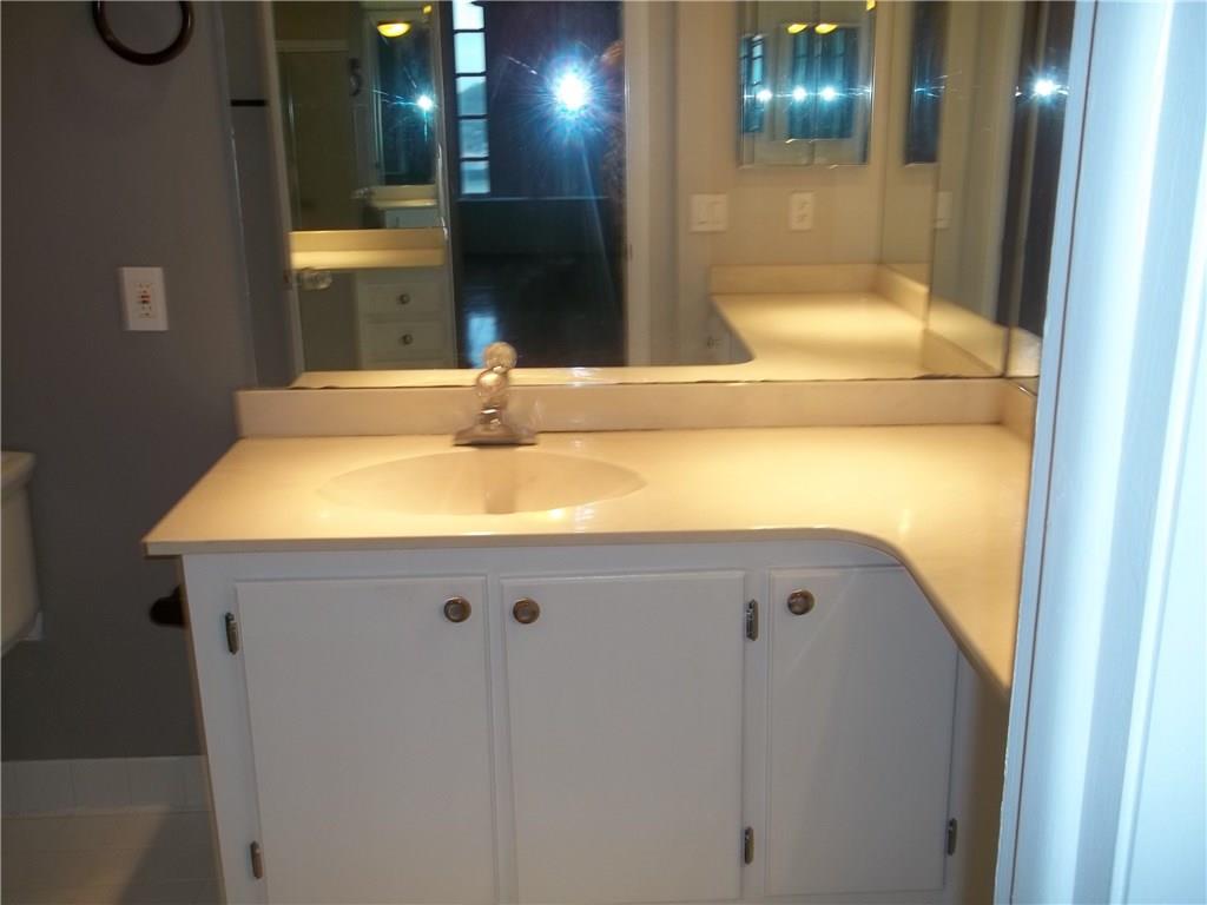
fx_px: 1116
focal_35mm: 32
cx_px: 604
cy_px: 452
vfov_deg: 44.2
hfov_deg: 56.8
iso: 80
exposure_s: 1/60
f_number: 2.9
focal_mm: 5.7
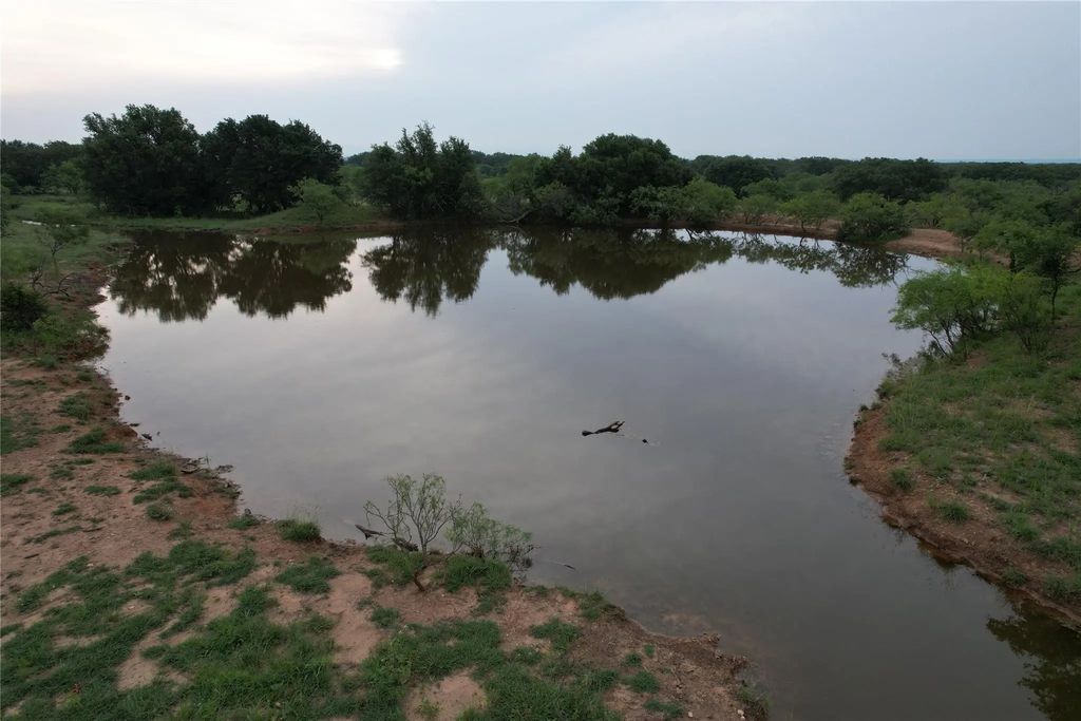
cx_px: 540
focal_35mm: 22
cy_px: 360
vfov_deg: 57.2
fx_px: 661
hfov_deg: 78.6
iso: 100
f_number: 2.8
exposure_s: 1/250
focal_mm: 8.38
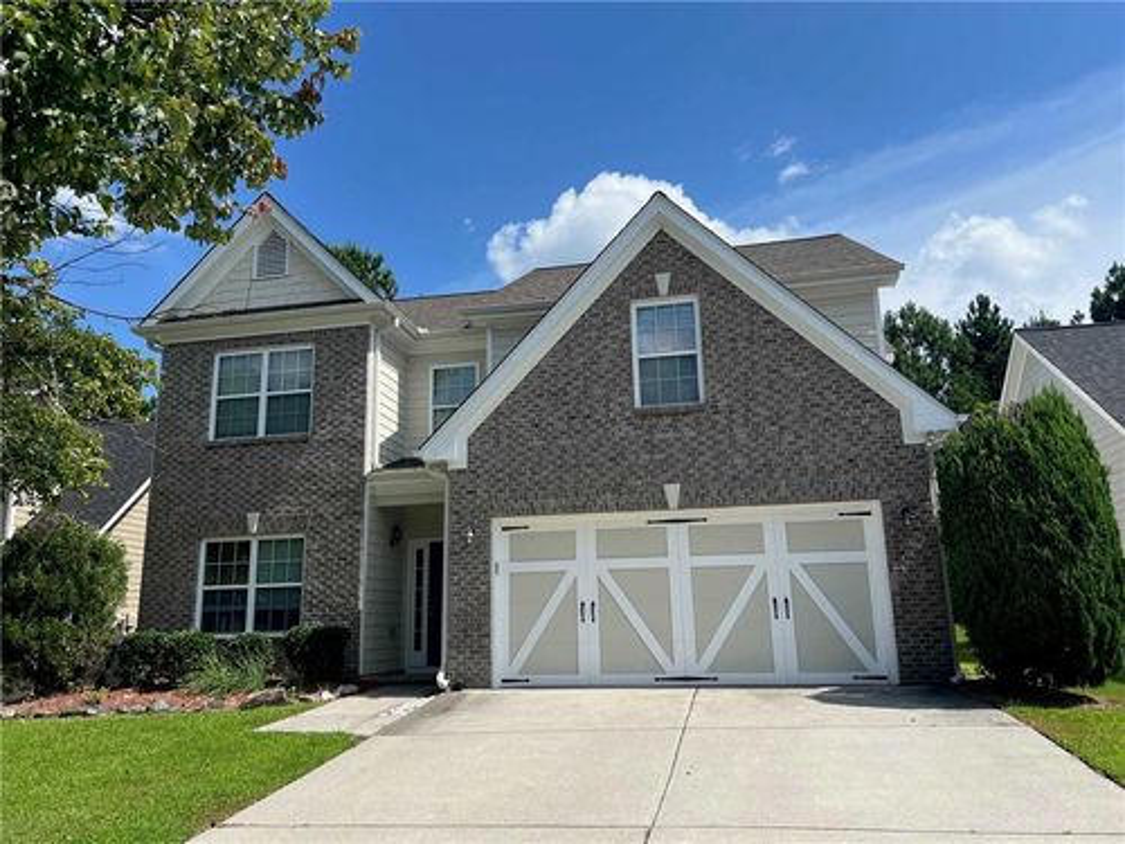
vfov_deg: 53.1
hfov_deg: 67.3
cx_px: 562
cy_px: 422
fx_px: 845
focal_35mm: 26
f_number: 1.5
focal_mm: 5.7
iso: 50
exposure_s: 1/4630
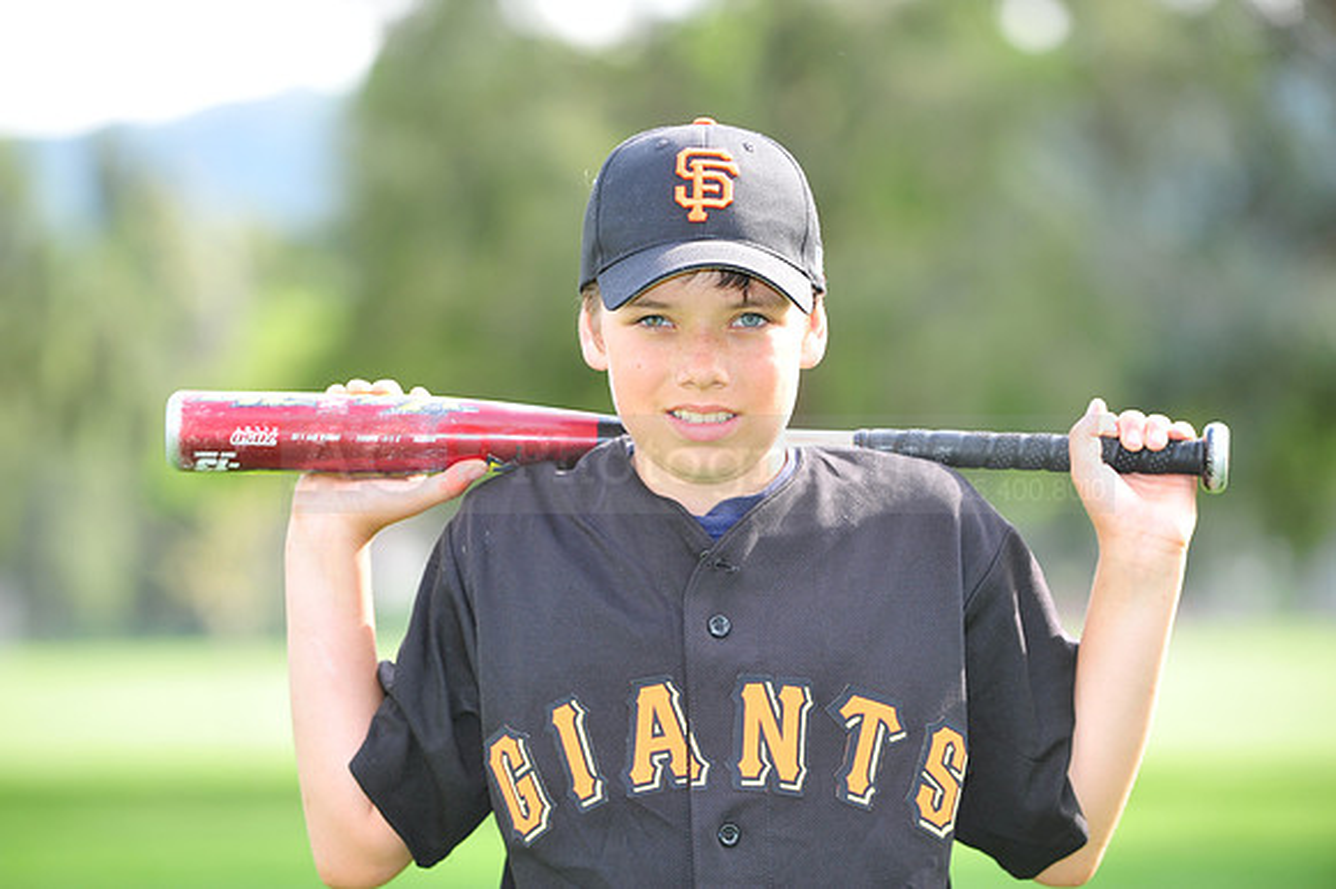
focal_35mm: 200
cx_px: 668
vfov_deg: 6.9
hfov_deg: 10.3
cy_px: 444
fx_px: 7418
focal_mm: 200
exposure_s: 1/320
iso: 400
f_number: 4.5
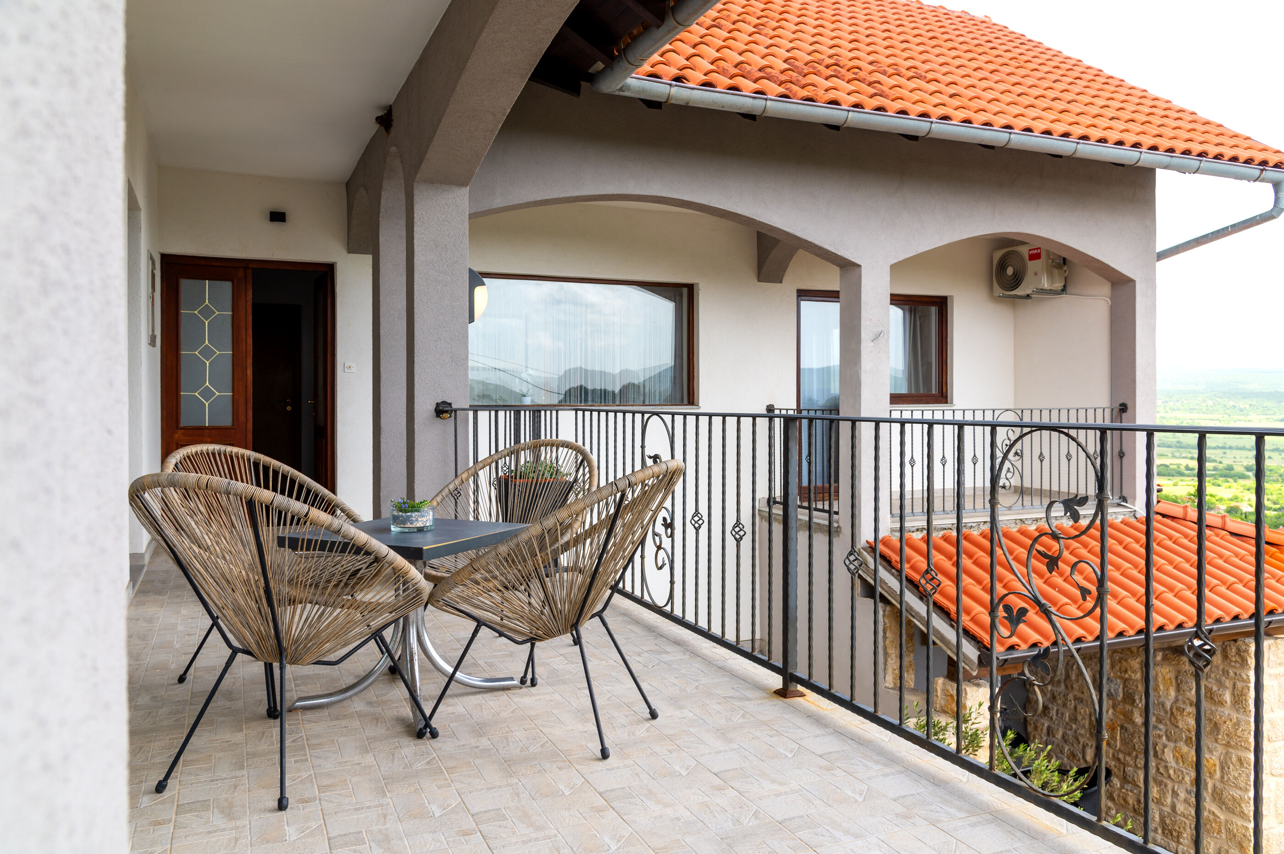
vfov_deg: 47.9
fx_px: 962
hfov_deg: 67.4
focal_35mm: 27
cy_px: 427
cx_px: 642
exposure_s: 1/125
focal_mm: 27
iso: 100
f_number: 9
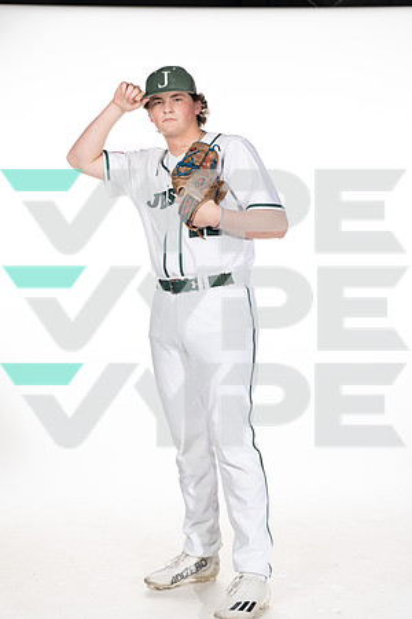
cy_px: 310
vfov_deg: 35.1
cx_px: 206
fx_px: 978
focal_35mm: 57
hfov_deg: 23.8
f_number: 6.3
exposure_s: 1/250
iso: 400
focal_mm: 57
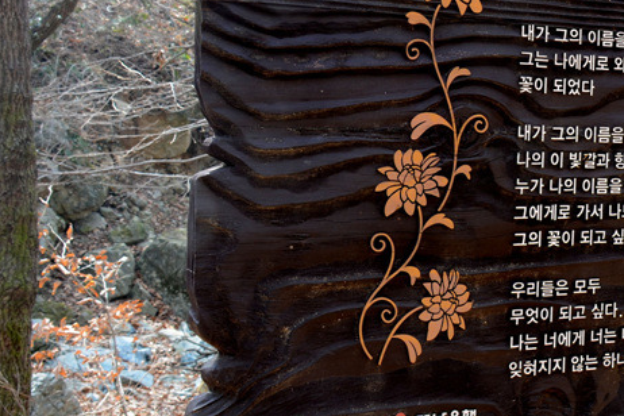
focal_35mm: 70
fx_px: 1213
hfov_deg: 28.0
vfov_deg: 19.4
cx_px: 538
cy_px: 136
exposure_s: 1/20
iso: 100
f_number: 7.1
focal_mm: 24
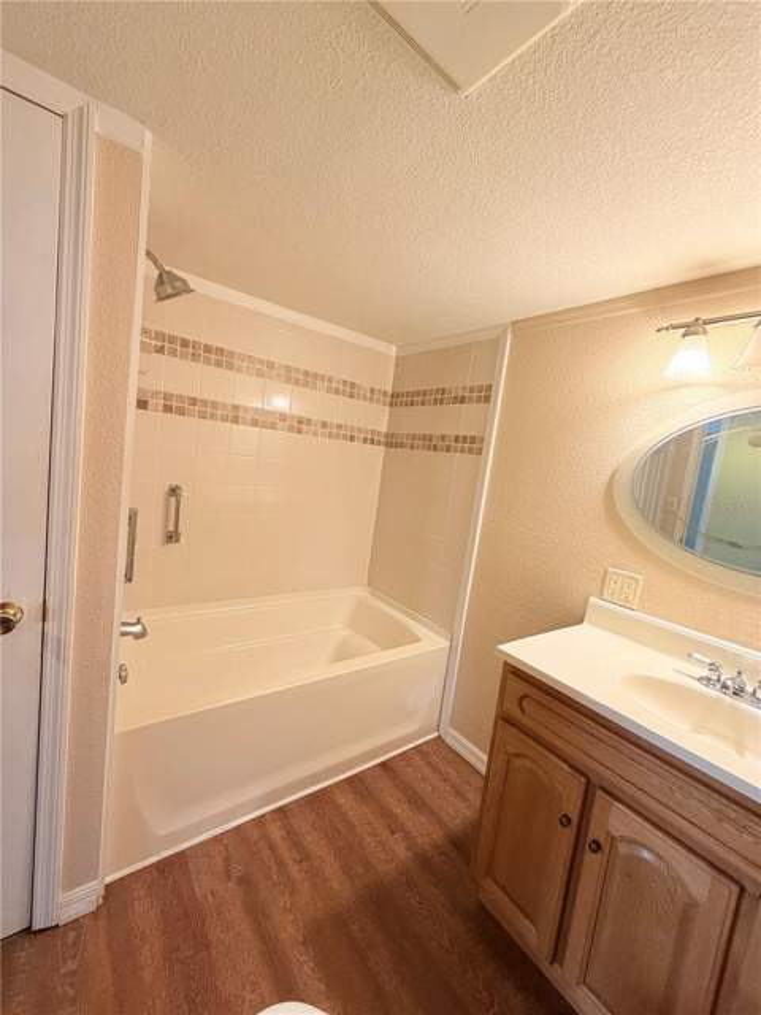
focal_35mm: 14
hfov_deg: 85.7
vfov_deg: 102.1
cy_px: 508
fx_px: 410
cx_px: 380
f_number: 2.2
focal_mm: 2.22
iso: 250
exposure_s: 1/60
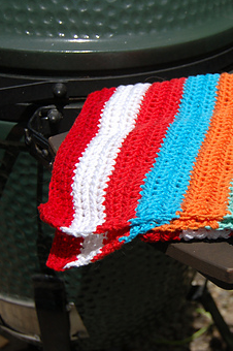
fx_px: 768
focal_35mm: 79
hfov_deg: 17.0
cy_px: 178
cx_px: 213
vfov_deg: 25.7
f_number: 4.2
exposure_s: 1/2500
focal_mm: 28
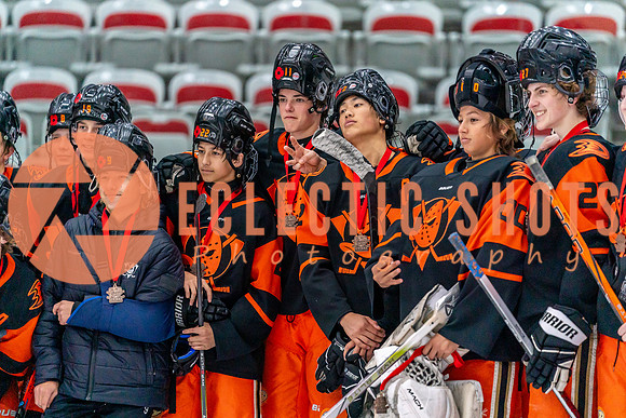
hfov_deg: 10.3
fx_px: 3478
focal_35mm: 200
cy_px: 209
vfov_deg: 6.9
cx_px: 313
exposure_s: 1/1250
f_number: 2.8
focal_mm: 200
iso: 3200
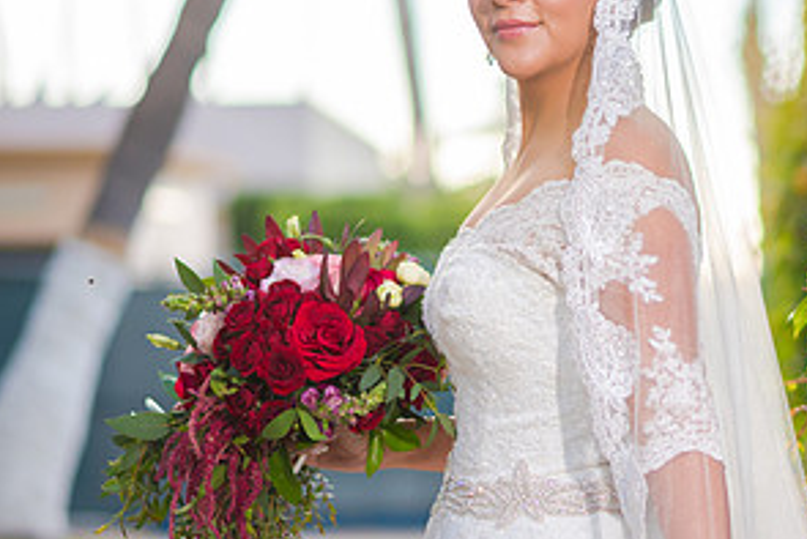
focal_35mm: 167
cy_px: 237
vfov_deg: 8.2
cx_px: 698
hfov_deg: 12.2
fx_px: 3745
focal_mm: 85
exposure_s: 1/2000
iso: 320
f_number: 1.8
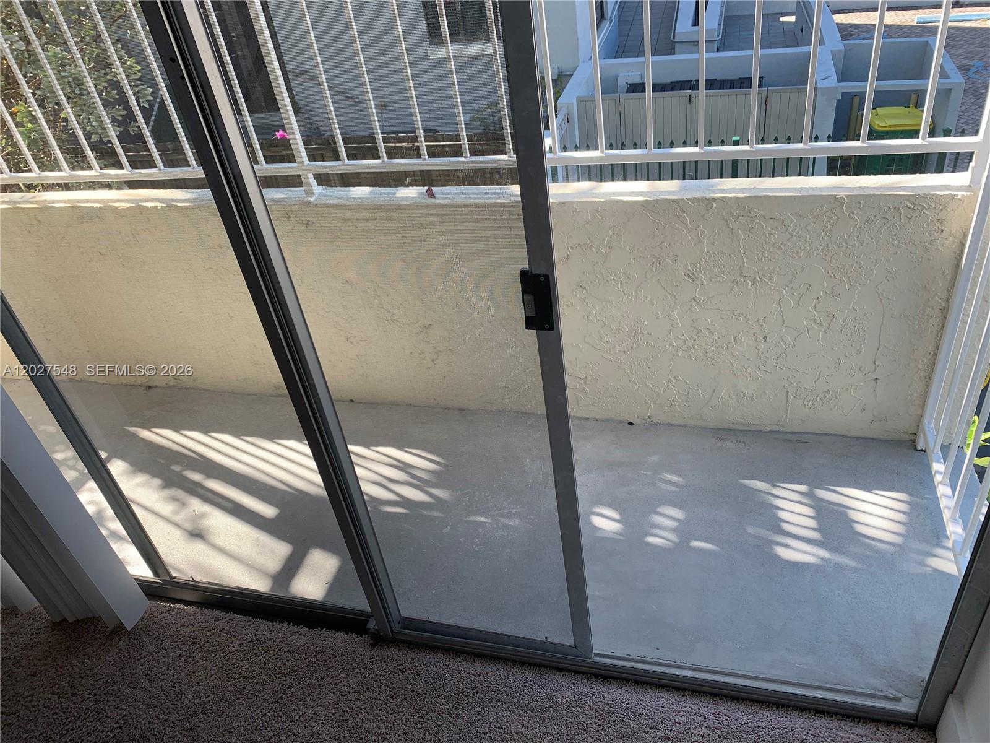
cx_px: 495
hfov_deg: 67.3
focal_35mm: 26
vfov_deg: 53.1
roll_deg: +9.0
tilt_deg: -37.0
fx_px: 744
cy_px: 372
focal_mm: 4.25
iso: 25
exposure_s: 1/273
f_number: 1.8
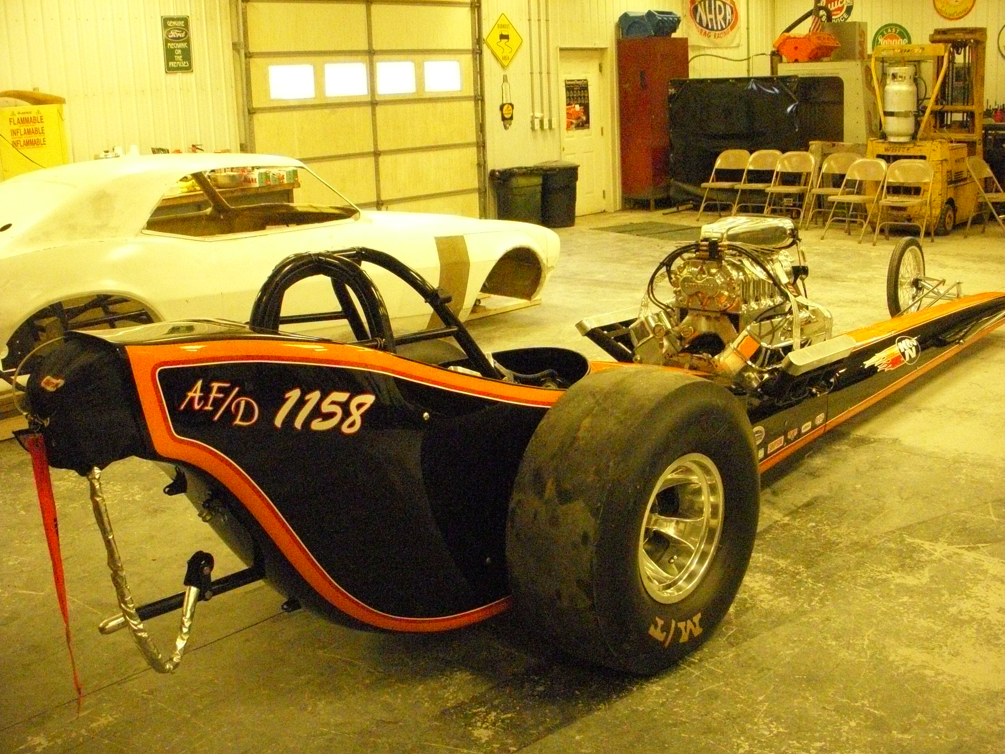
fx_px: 1103
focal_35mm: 38
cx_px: 502
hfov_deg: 49.0
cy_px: 377
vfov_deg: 37.7
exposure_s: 1/50
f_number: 3.3
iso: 1600
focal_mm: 6.3
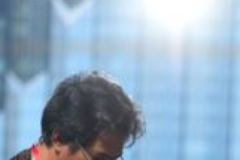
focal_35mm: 668
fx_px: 4449
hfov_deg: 3.1
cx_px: 259
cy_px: 418
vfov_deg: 2.0
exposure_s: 1/1600
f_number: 2.8
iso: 100
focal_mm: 105
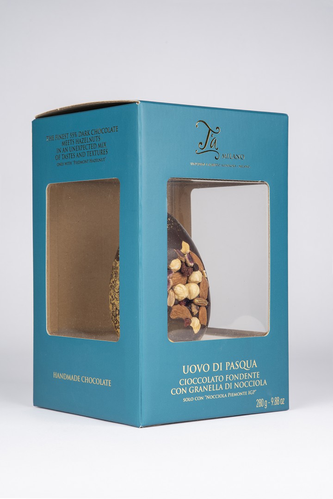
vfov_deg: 23.1
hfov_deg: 15.5
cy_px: 250
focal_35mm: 88
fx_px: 1221
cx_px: 166
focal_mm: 88
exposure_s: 1/100
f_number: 14
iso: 250
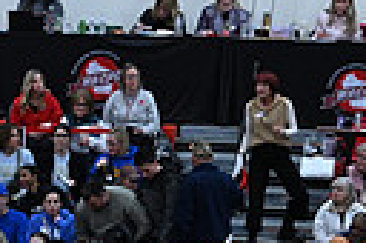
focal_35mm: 335
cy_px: 513
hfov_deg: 5.9
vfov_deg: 4.0
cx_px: -460
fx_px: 3401
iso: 4000
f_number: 4
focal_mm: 74
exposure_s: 1/400
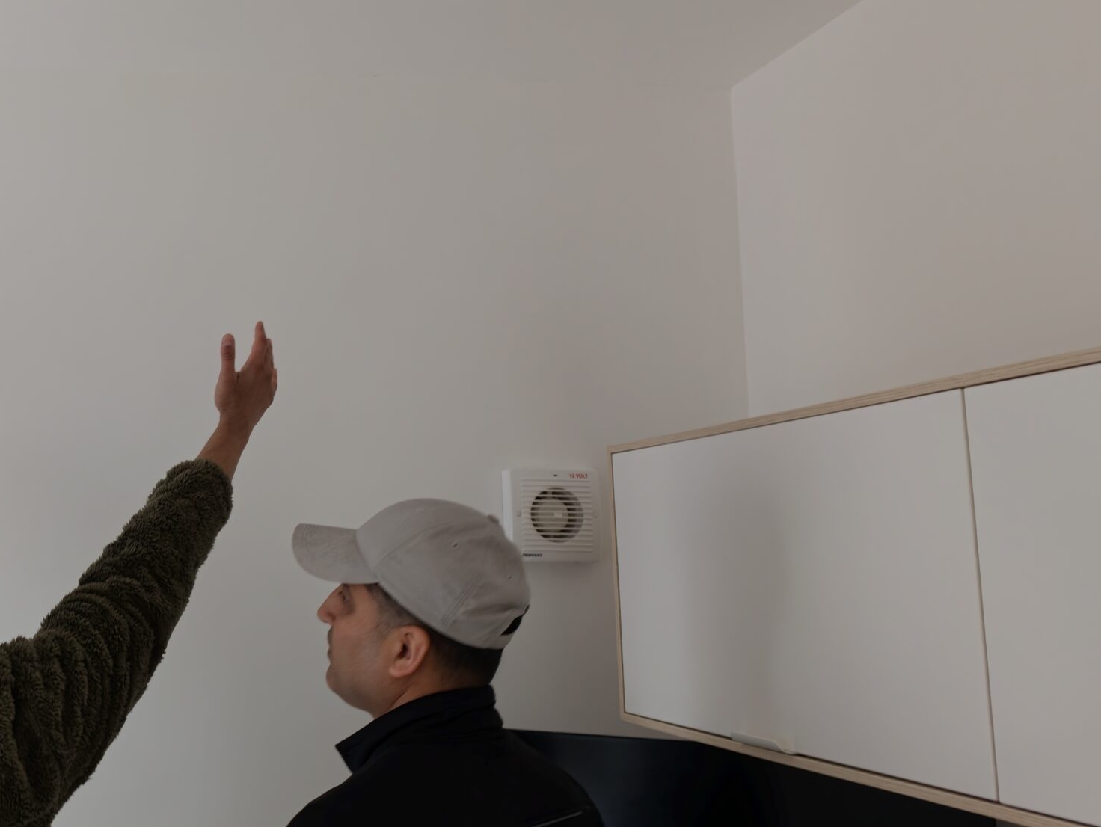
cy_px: 336
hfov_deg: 43.8
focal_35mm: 40
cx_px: 173
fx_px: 1273
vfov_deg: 35.9
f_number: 1.5
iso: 500
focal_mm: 7.73
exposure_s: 1/69
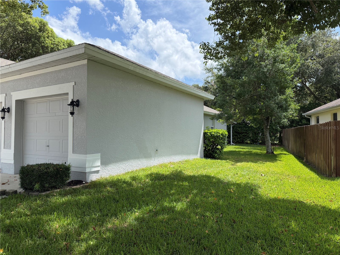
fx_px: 236
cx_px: 170
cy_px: 128
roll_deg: -0.4
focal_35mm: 24
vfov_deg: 56.8
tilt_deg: +1.5
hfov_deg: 71.6
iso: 100
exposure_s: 1/3759
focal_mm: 6.76
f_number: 1.78
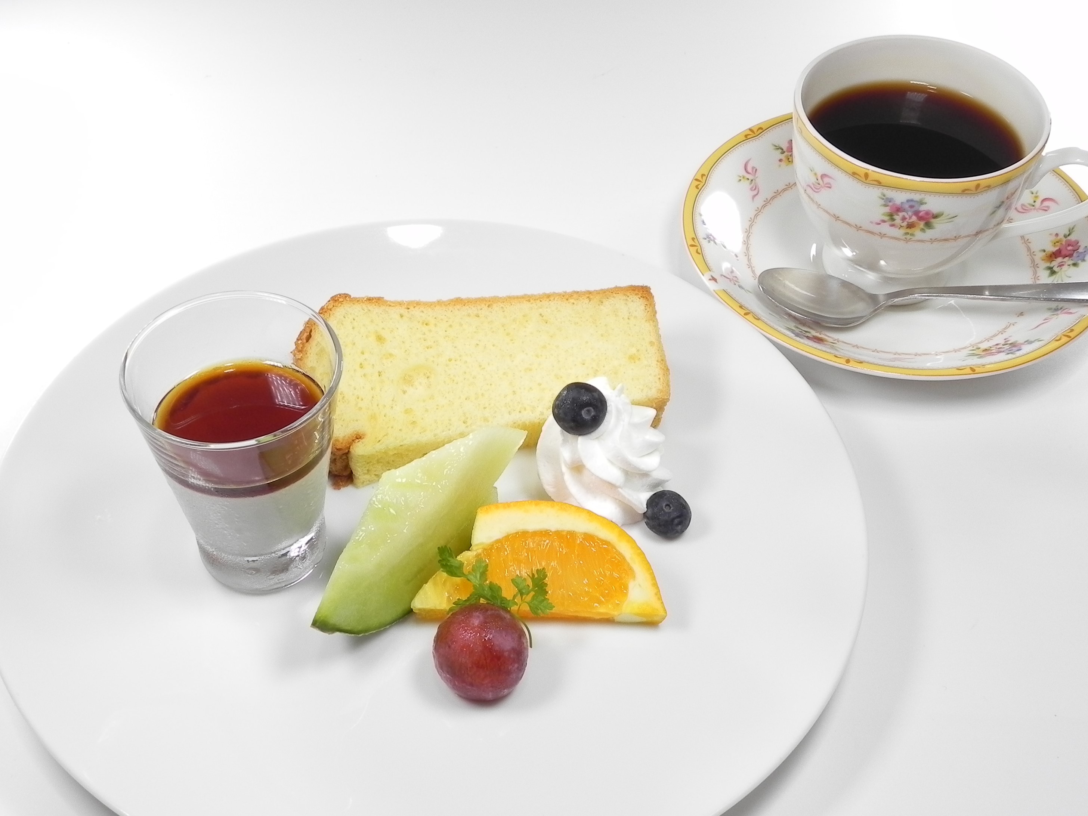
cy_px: 408
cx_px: 544
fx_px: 1289
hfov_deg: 45.8
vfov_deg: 35.1
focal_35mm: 41
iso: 160
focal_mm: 7.3
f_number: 5
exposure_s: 1/40
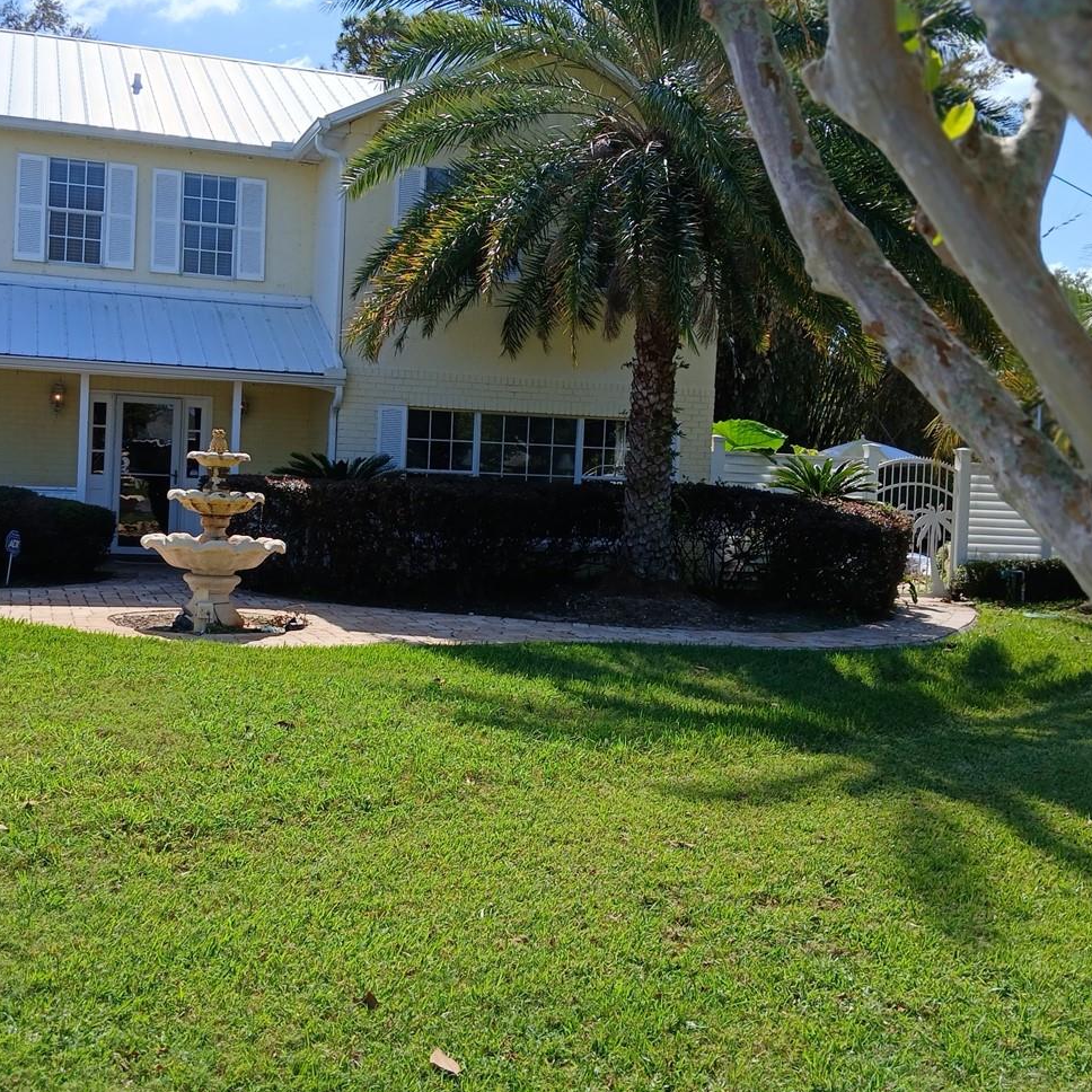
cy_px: 501
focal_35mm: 38
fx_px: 1356
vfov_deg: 43.8
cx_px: 428
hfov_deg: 43.6
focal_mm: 3.98
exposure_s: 1/537
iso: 20
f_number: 1.8
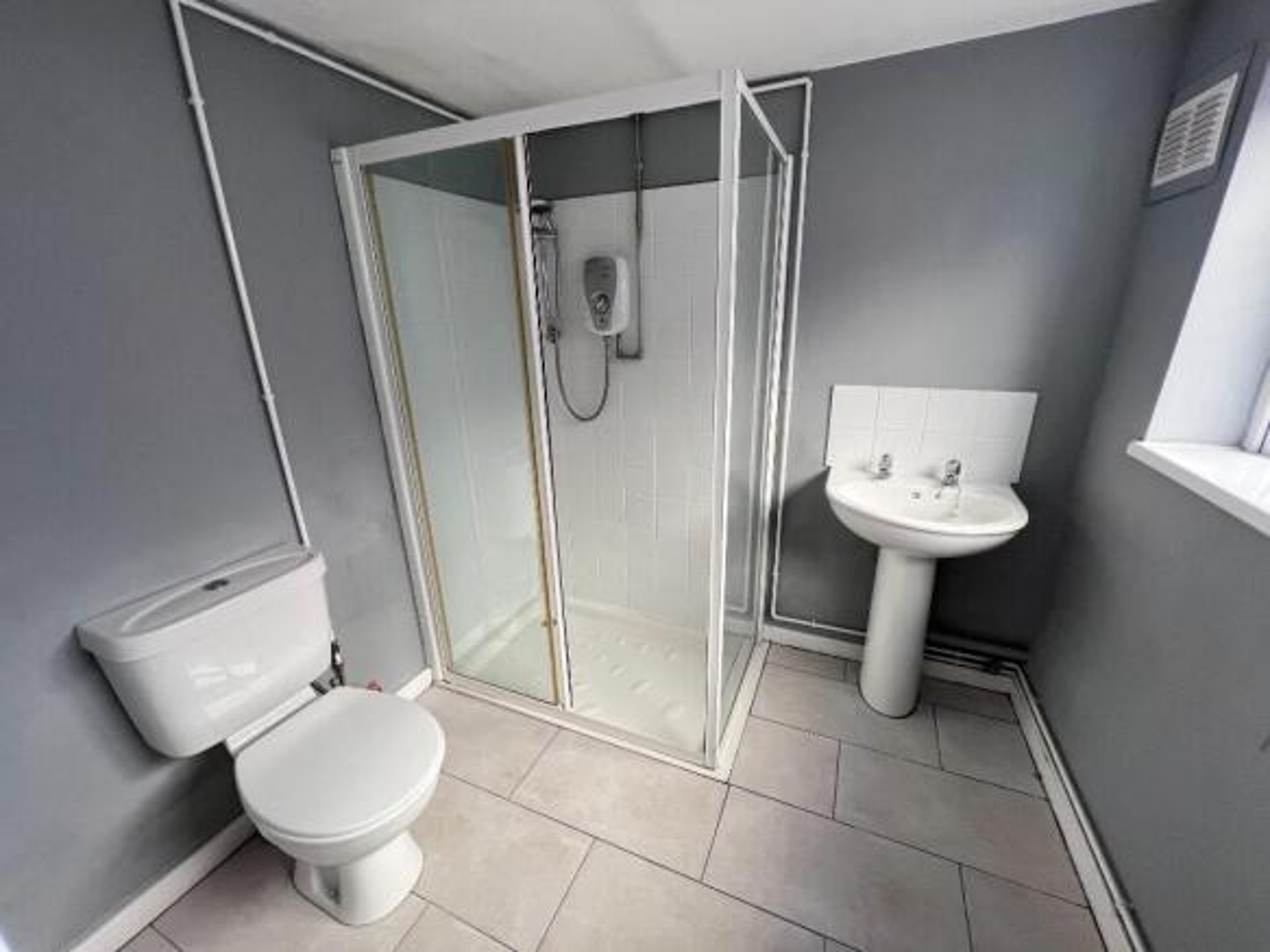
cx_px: 635
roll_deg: +1.3
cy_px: 476
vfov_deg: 89.9
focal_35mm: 13
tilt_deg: -18.1
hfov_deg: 106.2
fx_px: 477
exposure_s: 1/121
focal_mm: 1.57
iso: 100
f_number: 1.8
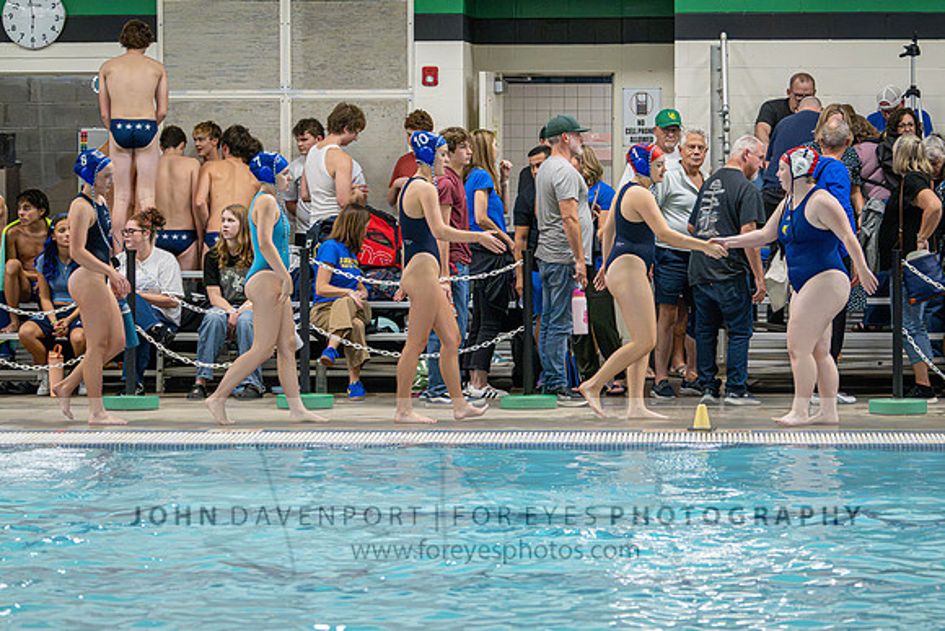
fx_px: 3479
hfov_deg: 15.5
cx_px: 561
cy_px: 240
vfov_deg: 10.4
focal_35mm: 133
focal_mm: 100
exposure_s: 1/1000
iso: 16000
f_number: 4
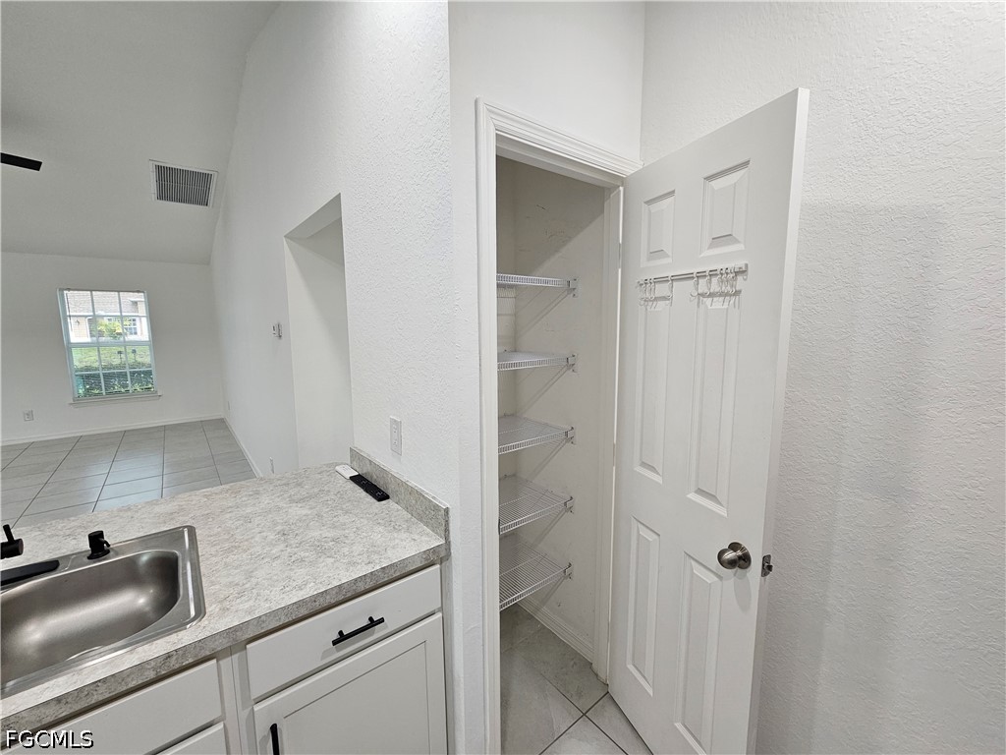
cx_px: 503
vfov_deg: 89.9
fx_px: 378
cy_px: 378
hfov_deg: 106.2
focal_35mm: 13
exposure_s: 1/60
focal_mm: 2.2
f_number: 2.2
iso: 100
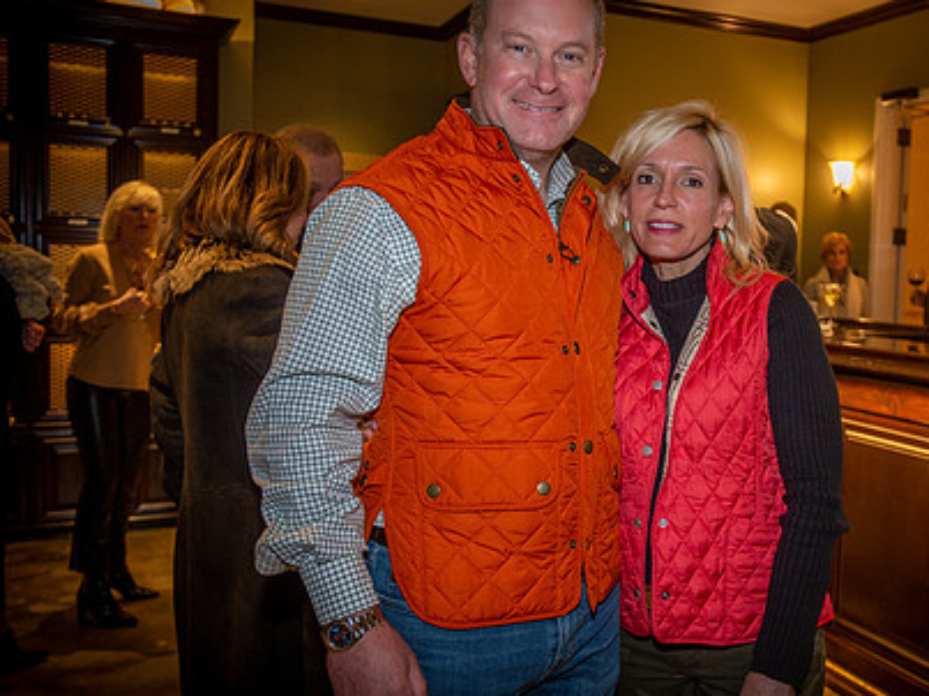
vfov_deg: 39.6
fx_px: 966
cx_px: 597
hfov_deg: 50.7
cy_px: 320
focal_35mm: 36
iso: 2000
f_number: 3.2
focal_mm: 26
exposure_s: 1/125
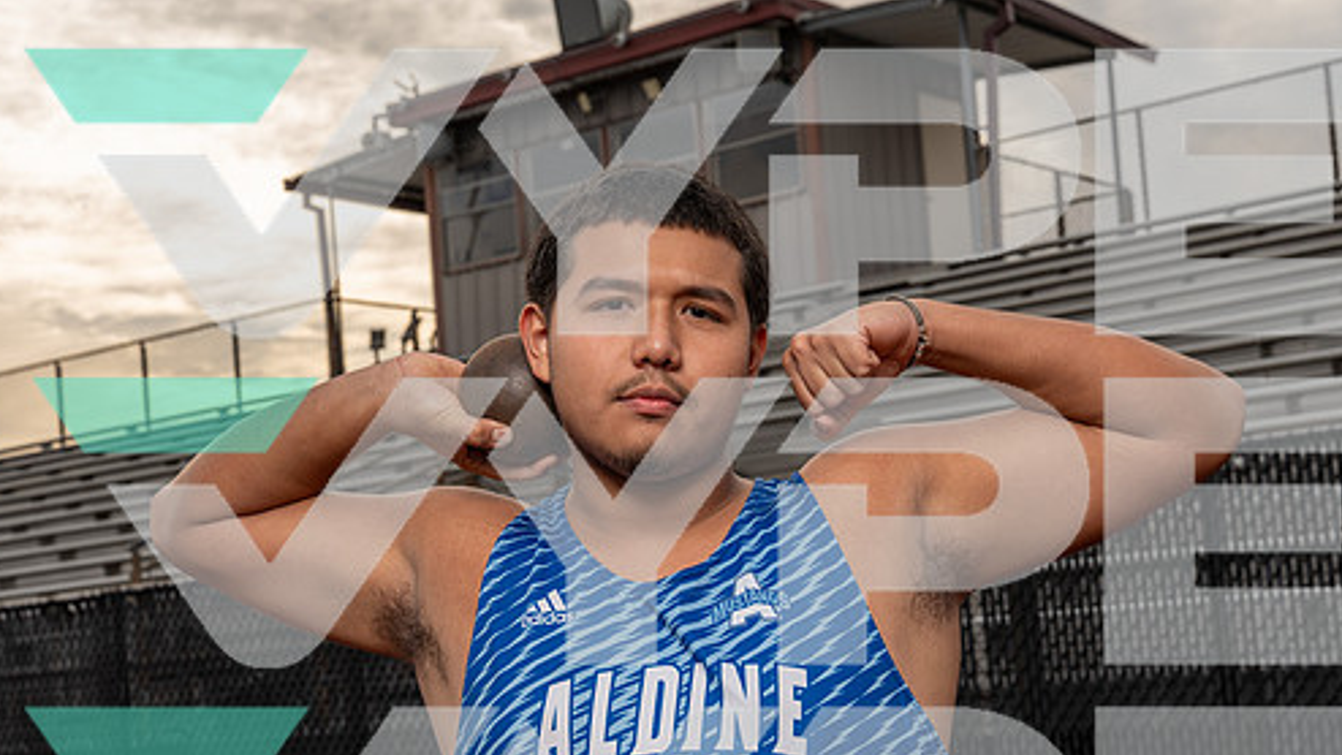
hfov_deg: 32.8
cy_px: 523
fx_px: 2278
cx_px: 725
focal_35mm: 64
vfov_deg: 18.8
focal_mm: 52
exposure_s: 1/200
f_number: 8
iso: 100
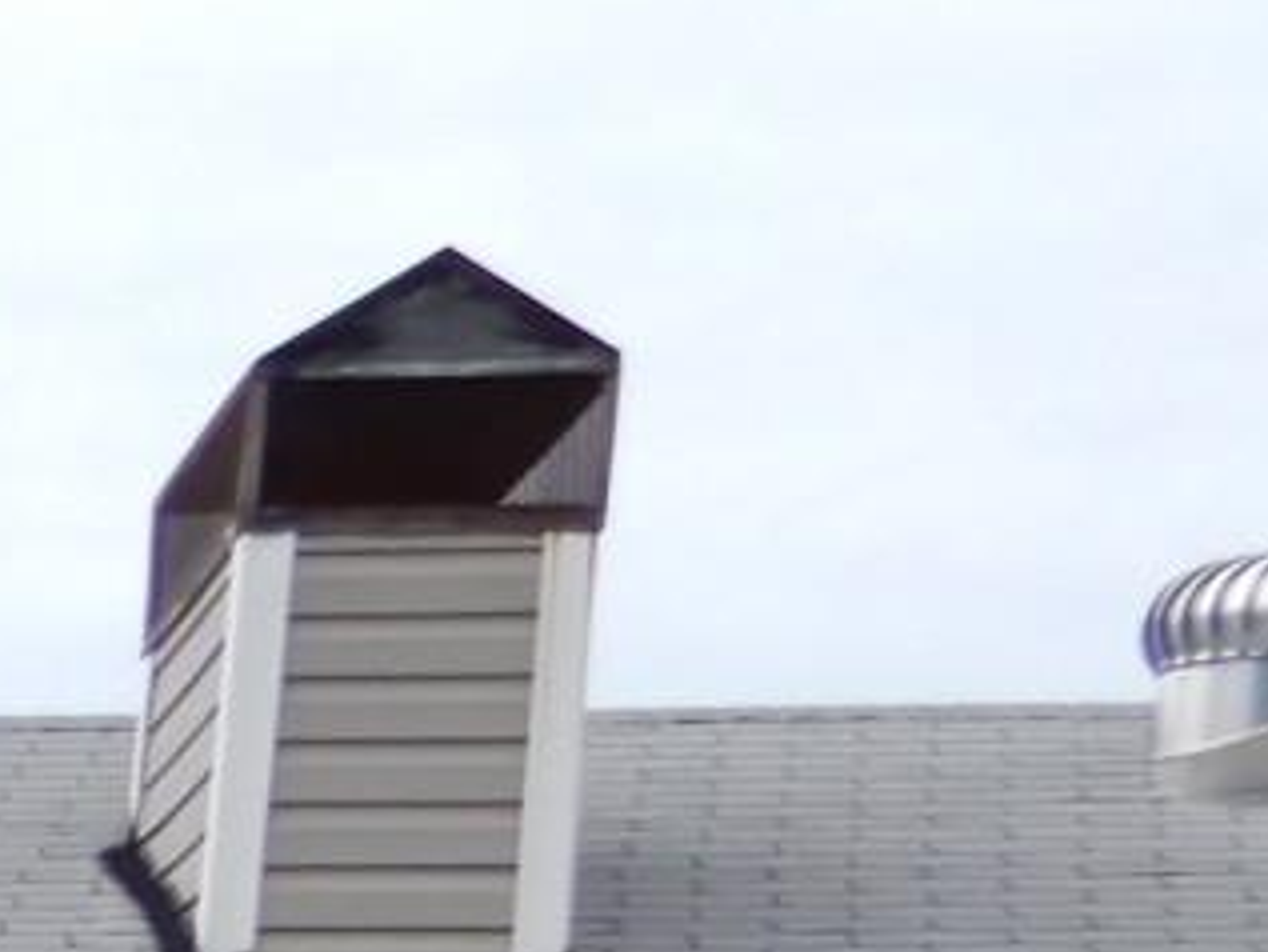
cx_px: -2484
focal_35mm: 172
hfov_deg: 9.3
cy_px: 2784
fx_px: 6303
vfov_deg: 7.6
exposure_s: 1/640
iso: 80
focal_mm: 4.3
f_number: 3.4
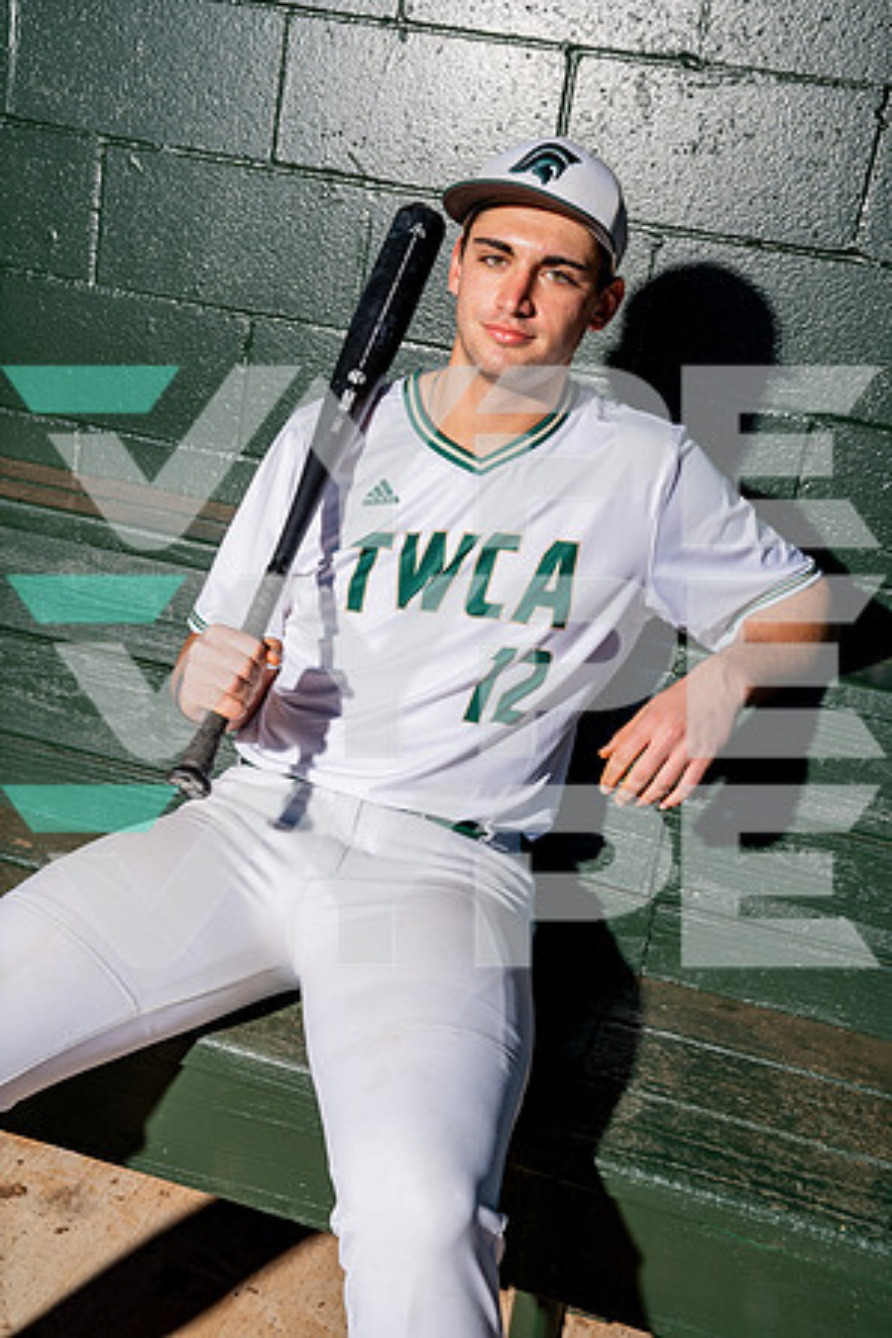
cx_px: 446
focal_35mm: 43
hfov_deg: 31.2
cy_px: 669
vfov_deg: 45.4
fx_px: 1598
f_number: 8
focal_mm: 43
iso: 100
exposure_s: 1/250
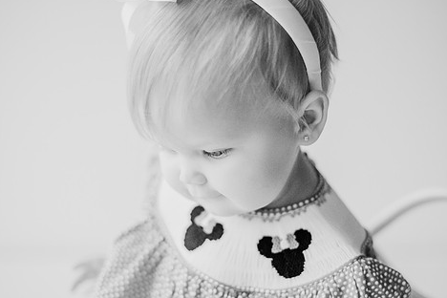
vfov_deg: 21.9
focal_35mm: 62
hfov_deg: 32.4
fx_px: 770
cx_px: 243
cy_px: 164
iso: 1000
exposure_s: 1/800
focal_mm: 50
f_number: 2
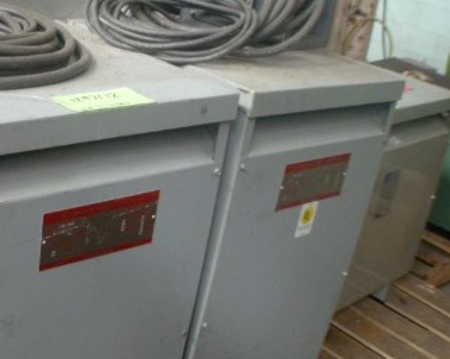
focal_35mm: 68
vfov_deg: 22.4
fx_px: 905
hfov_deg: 26.7
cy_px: 224
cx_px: 20
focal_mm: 7.5
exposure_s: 1/9.5
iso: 400
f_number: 2.7
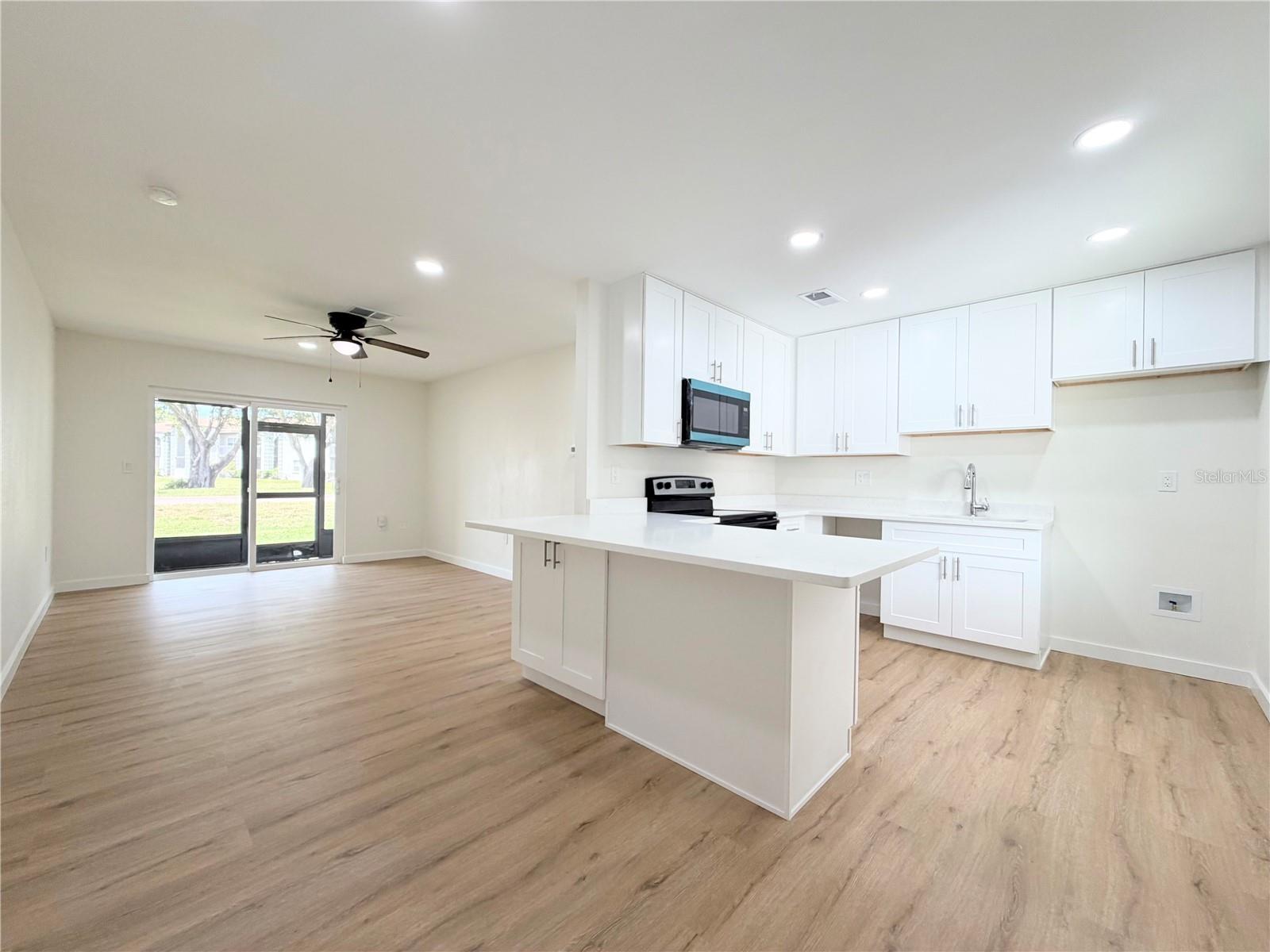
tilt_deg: +0.0
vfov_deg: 85.7
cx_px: 635
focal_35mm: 14
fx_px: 514
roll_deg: -1.0
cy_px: 476
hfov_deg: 102.1
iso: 125
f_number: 2.2
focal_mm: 2.22
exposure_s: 1/120
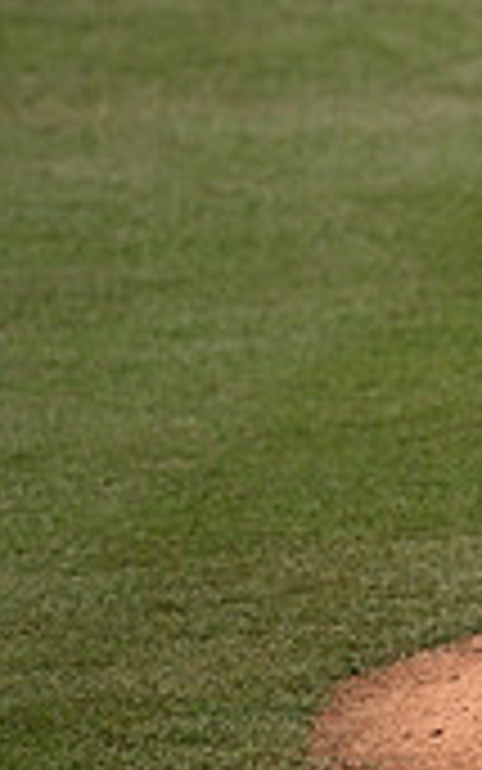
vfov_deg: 1.5
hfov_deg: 1.0
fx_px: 29001
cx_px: 1243
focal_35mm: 1381
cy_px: 223
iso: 640
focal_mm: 400
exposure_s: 1/6400
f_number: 2.8
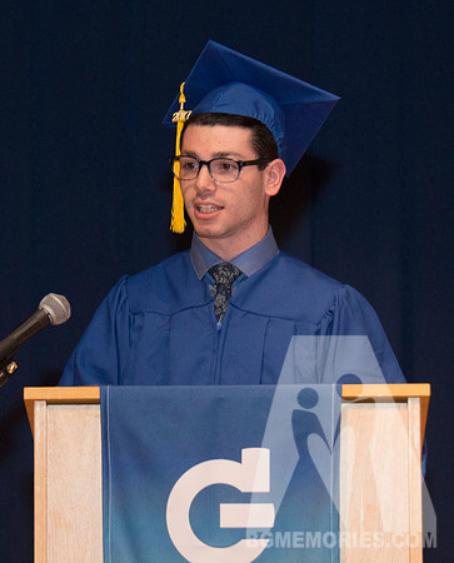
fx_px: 3596
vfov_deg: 8.9
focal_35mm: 215
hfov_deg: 7.2
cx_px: 151
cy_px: 332
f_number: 5.3
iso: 2000
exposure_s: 1/80
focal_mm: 105
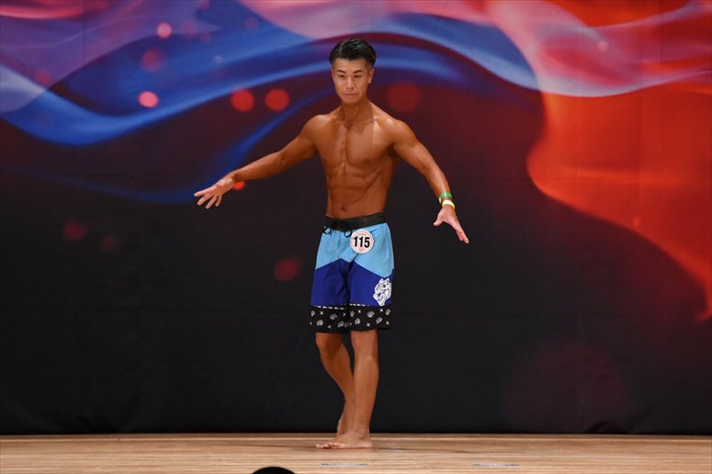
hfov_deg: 7.2
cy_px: 237
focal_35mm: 285
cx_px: 356
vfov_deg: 4.8
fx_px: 5634
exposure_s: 1/400
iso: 3200
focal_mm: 190
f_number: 5.6
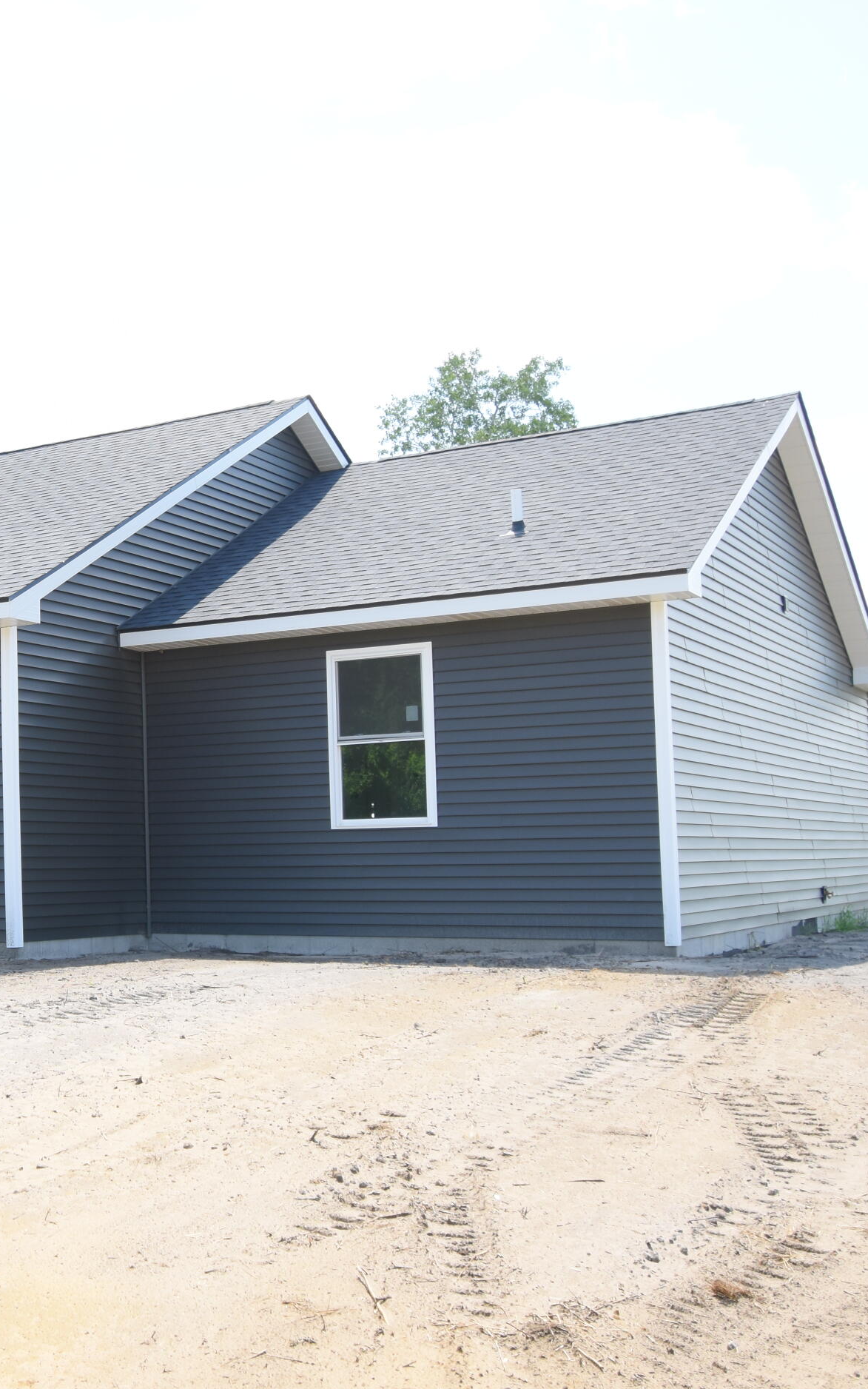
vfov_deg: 45.2
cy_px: 739
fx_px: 1665
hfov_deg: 27.1
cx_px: -55
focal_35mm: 44
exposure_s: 1/250
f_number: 5.6
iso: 200
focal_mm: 18
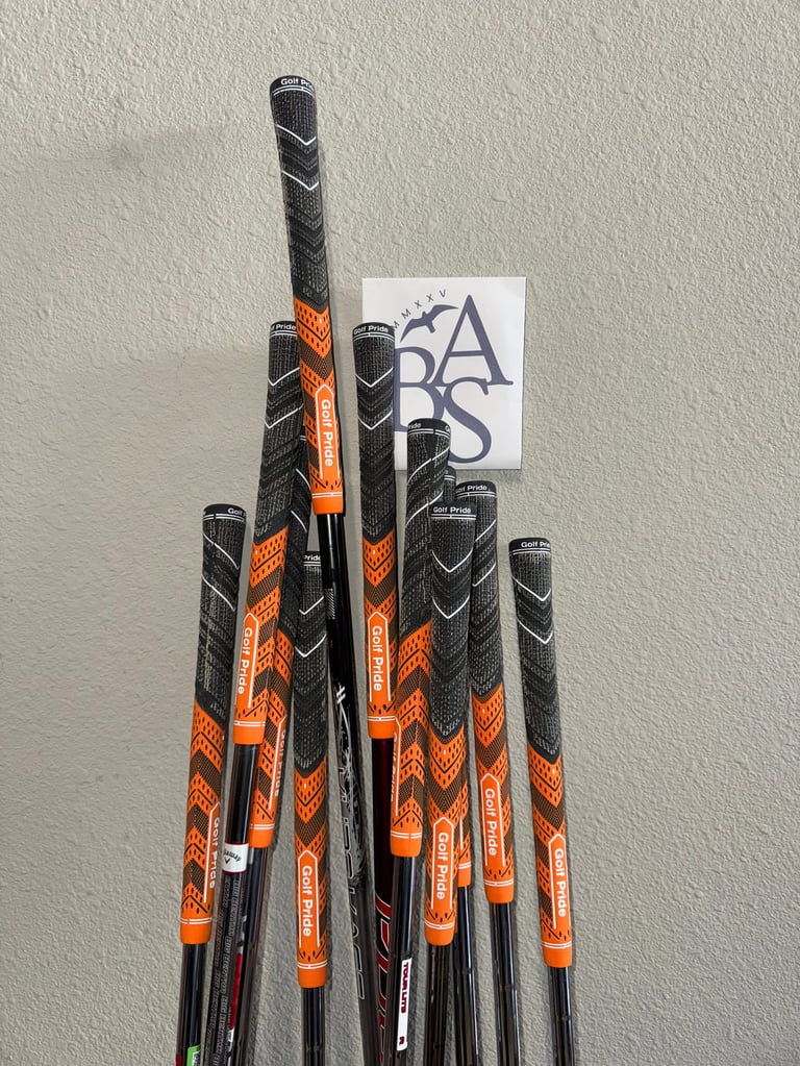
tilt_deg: -3.8
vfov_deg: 71.6
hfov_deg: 56.8
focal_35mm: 24
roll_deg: +2.7
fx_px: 739
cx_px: 400
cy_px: 533
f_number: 1.78
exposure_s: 1/40
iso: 64
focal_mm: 6.76
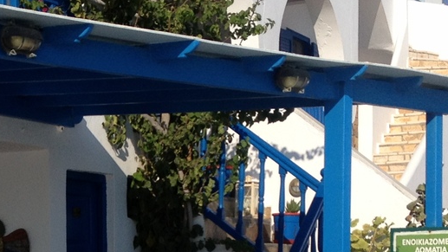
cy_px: 345
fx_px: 1402
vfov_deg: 10.0
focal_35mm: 118
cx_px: 39
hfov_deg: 17.9
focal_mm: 4.28
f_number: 2.4
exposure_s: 1/2304
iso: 50
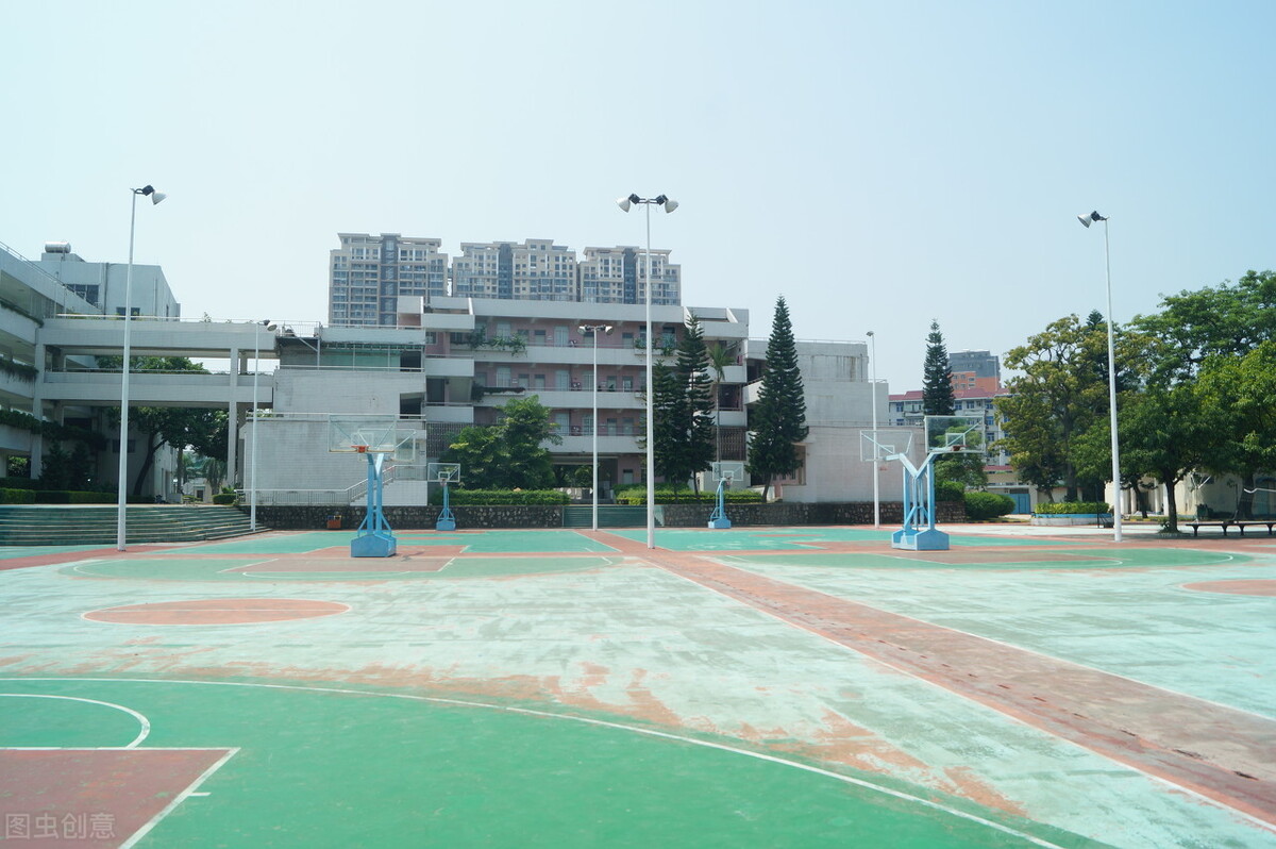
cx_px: 638
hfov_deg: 67.4
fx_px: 956
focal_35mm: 27
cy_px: 424
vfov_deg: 47.9
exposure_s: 1/320
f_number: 8
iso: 100
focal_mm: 18
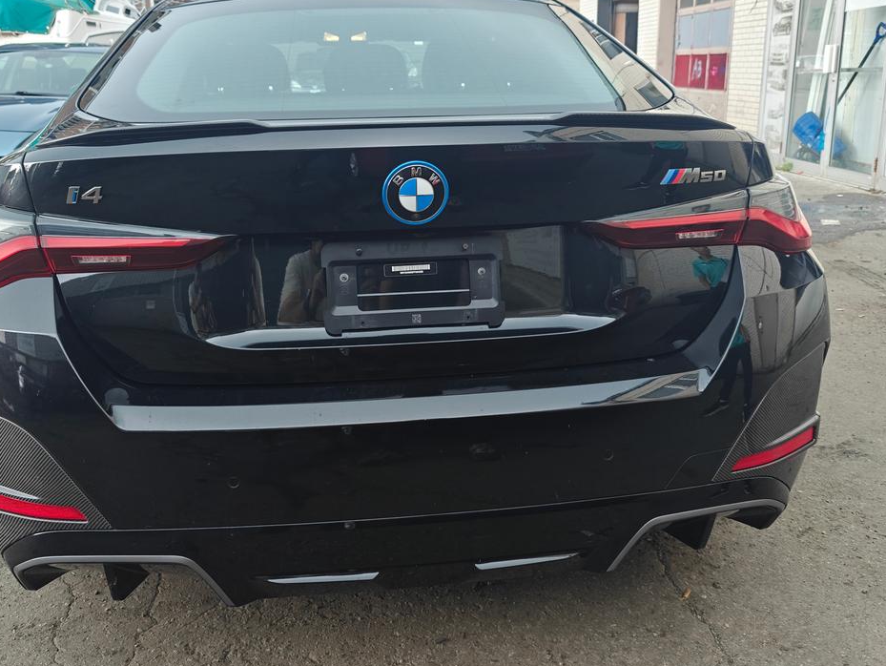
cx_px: 414
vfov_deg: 42.9
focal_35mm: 33
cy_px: 281
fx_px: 845
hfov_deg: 55.3
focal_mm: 6.06
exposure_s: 1/100
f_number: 1.7
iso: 640
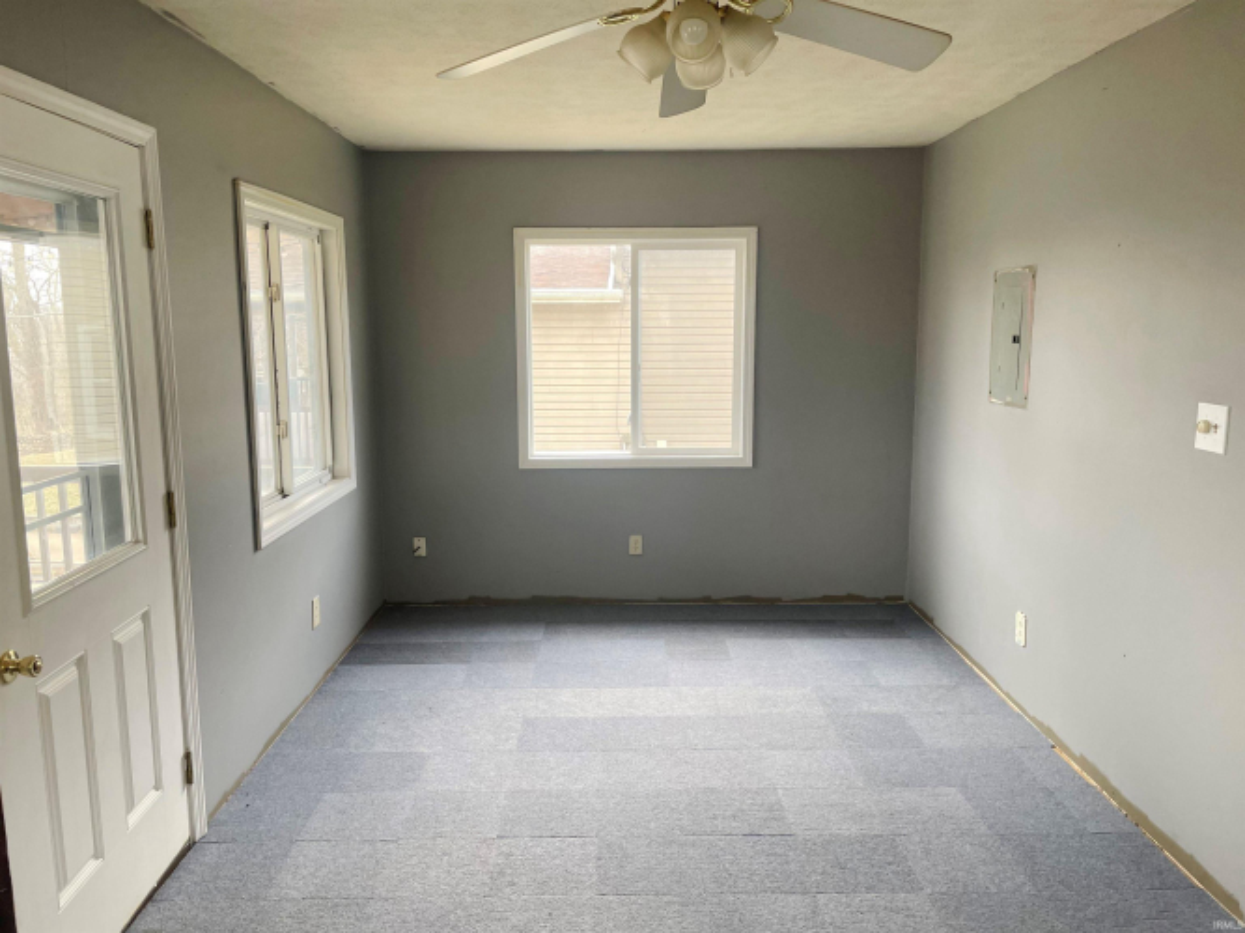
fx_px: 935
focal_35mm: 26
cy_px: 466
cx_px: 622
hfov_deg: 67.3
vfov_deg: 53.0
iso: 100
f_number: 1.6
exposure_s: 1/121
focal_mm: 4.2
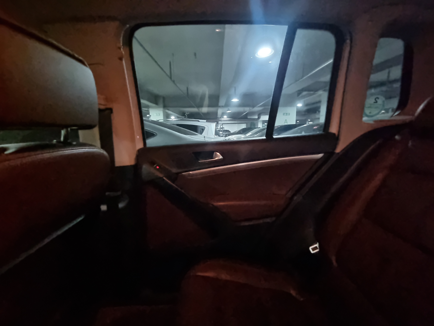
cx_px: 217
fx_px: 163
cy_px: 163
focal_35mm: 13
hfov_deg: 106.2
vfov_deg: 89.9
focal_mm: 2.2
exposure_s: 1/20
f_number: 2.2
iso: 2500
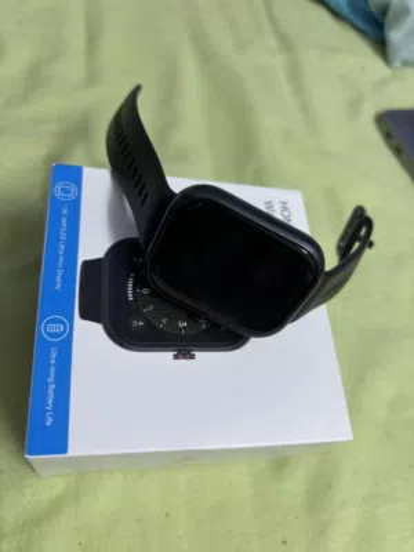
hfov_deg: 53.1
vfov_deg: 67.3
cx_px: 207
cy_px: 276
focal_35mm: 26
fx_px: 415
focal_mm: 5.96
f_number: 1.6
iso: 160
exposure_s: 1/50
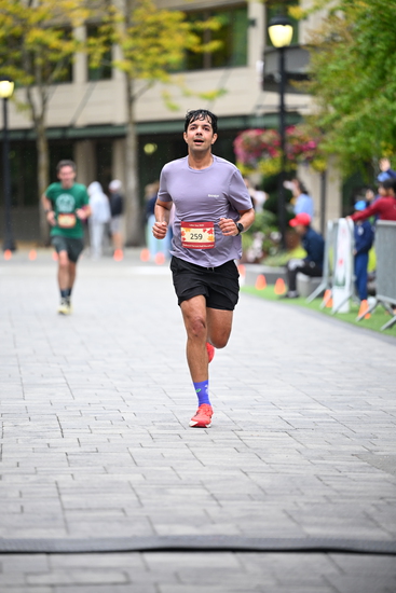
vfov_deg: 11.7
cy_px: 296
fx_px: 2885
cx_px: 198
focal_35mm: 175
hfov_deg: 7.9
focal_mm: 175
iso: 1250
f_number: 2.8
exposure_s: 1/1600
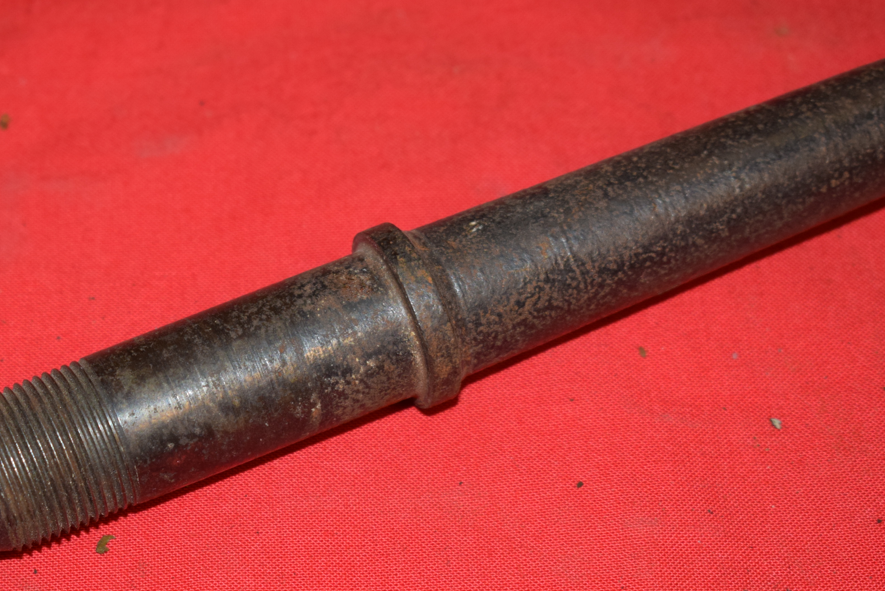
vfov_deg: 13.3
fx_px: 2533
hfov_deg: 19.7
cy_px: 373
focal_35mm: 103
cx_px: 267
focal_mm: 48
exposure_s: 1/100
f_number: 5.3
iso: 640
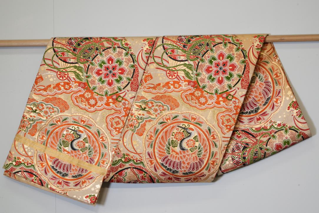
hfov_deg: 19.5
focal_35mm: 105
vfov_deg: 13.0
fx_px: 930
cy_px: 106
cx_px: 160
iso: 2000
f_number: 14
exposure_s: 1/30
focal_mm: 105
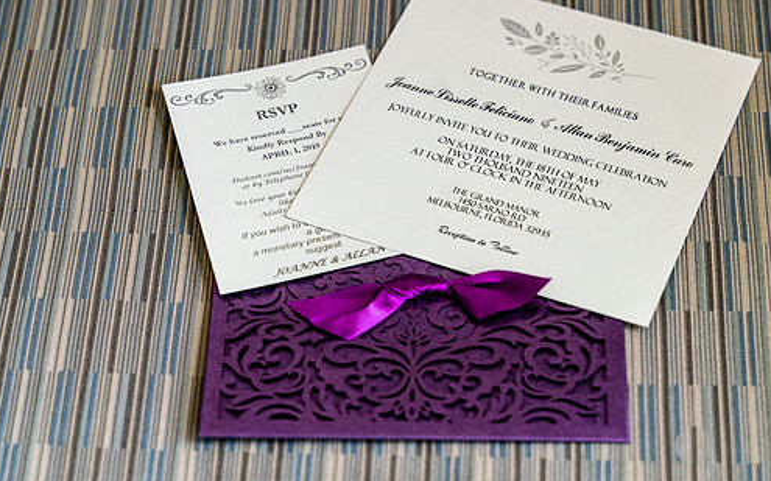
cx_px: 395
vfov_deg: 13.5
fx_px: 2037
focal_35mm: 97
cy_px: 263
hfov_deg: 21.4
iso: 1250
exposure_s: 1/125
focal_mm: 75
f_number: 4.5
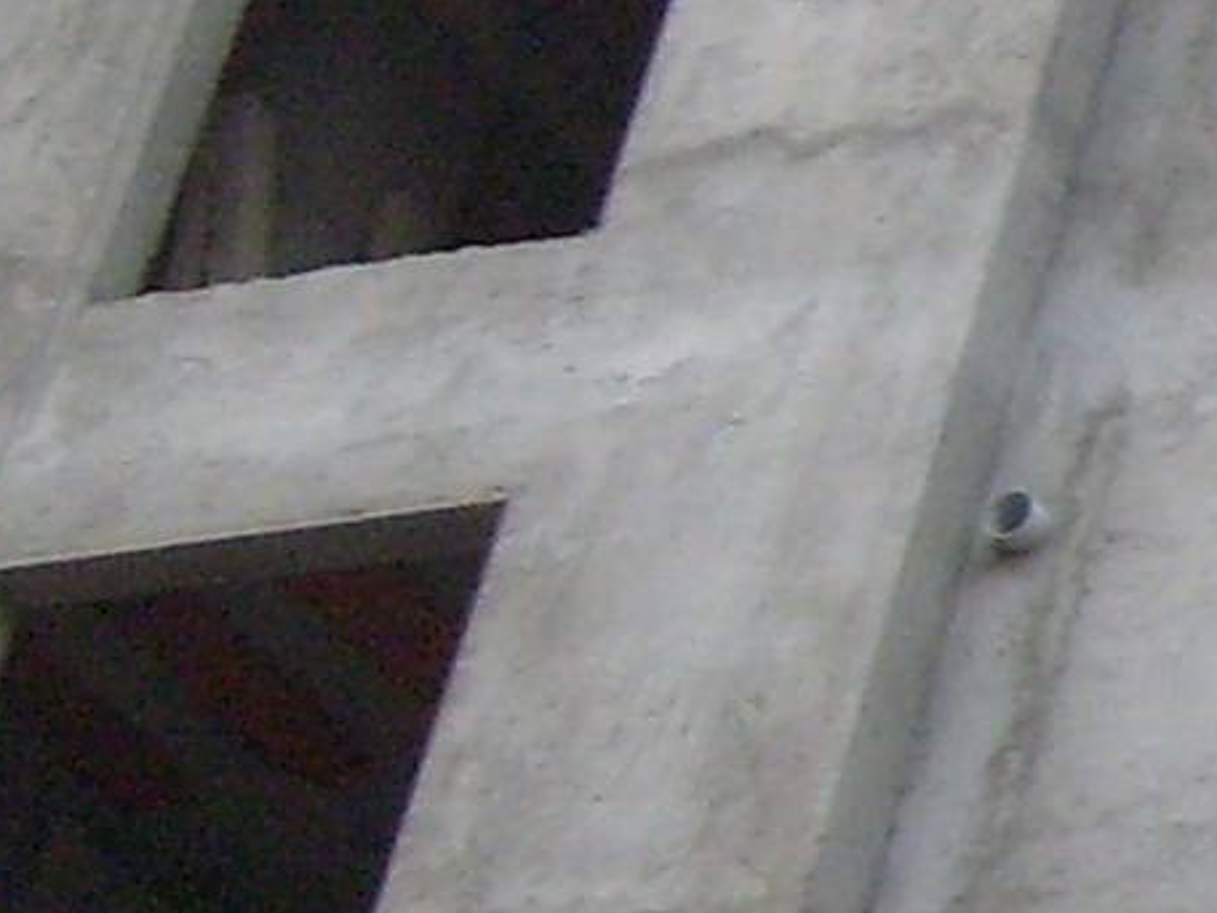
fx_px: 7594
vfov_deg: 6.9
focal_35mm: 216
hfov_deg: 8.1
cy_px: 80
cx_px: 3339
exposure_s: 1/90
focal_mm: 5.8
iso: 100
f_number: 2.8
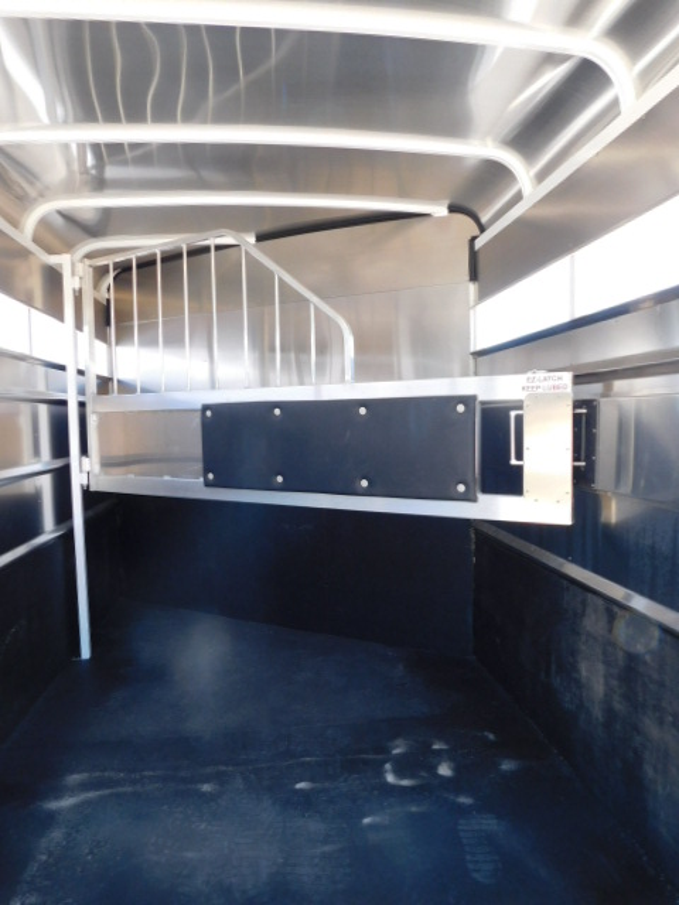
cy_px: 452
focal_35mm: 23
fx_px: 602
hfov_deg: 58.9
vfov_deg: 73.9
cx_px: 340
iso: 125
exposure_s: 1/100
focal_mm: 4
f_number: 3
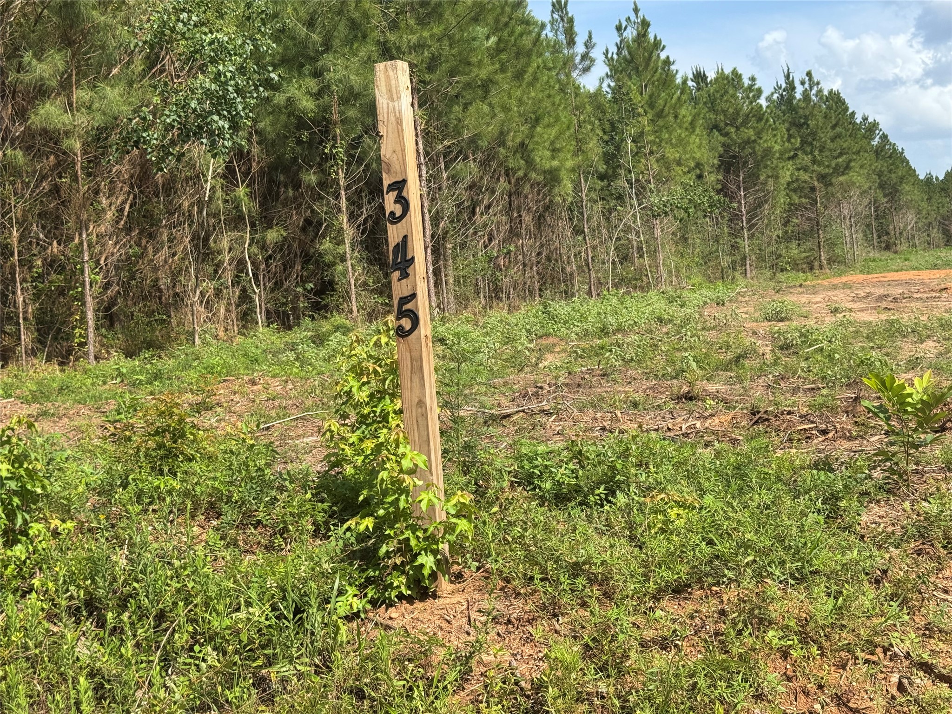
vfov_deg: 30.3
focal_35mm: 48
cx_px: 476
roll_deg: +4.3
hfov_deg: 39.7
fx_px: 1320
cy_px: 357
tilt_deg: -4.0
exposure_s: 1/2717
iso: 64
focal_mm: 6.76
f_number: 1.78
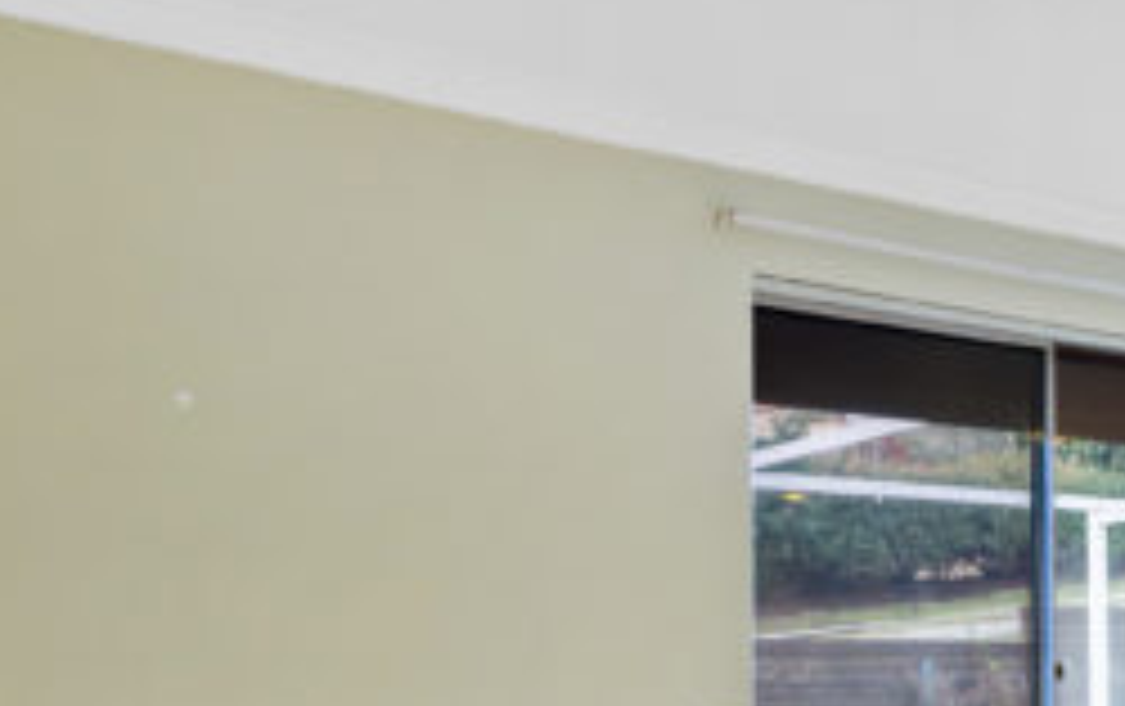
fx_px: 1535
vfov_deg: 24.8
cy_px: 688
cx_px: 1242
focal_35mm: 50
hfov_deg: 34.6
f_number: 8
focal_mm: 16
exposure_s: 2.5
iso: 250
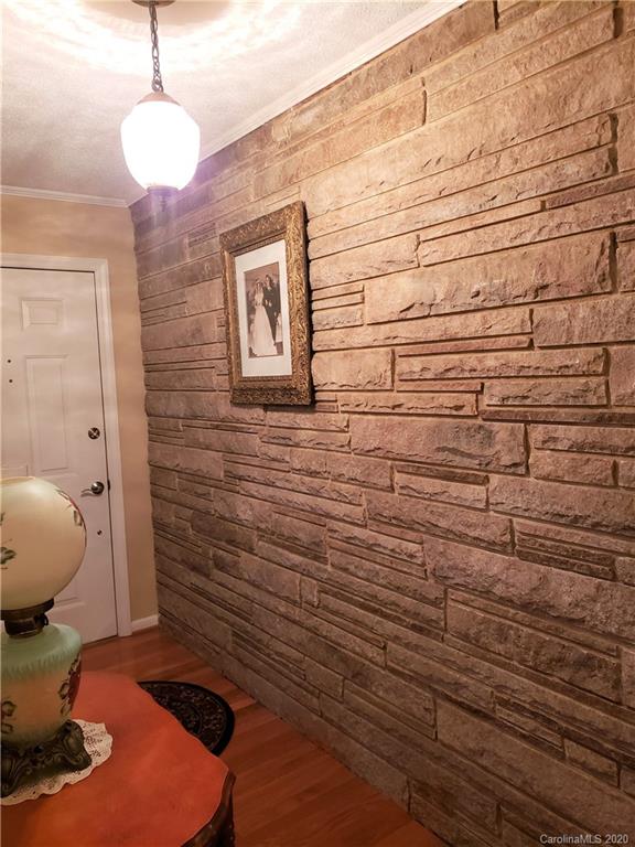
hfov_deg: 53.1
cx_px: 318
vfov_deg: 67.3
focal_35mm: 26
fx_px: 636
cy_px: 424
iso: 250
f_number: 1.5
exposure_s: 1/60
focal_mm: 4.3
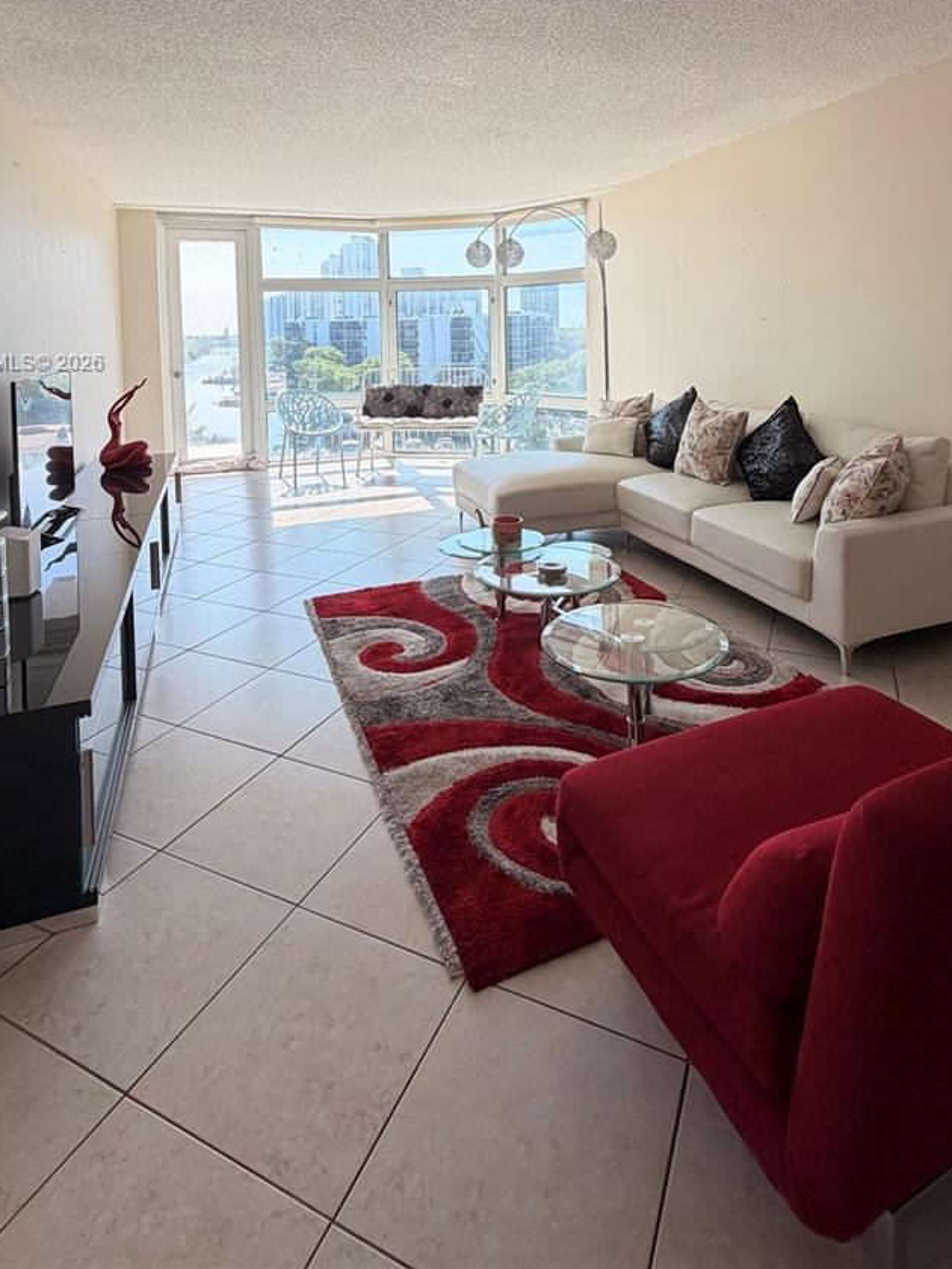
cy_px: 364
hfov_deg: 65.9
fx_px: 733
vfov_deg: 77.4
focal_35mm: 20
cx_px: 503
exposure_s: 1/221
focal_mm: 2.22
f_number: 2.2
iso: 40
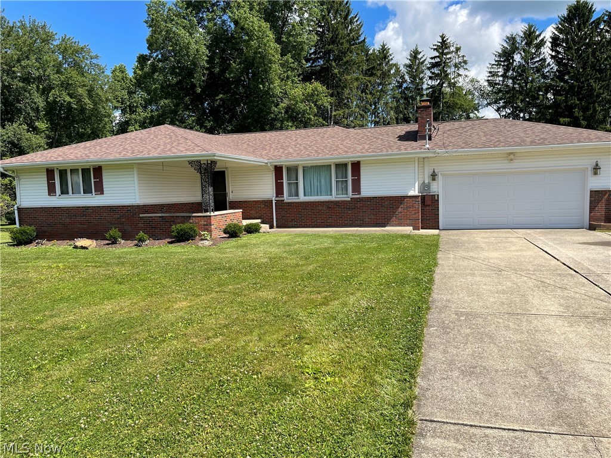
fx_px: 441
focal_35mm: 25
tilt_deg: -5.3
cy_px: 229
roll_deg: +1.3
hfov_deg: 69.4
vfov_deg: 54.9
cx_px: 306
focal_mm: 5.1
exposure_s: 1/2433
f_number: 1.6
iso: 32
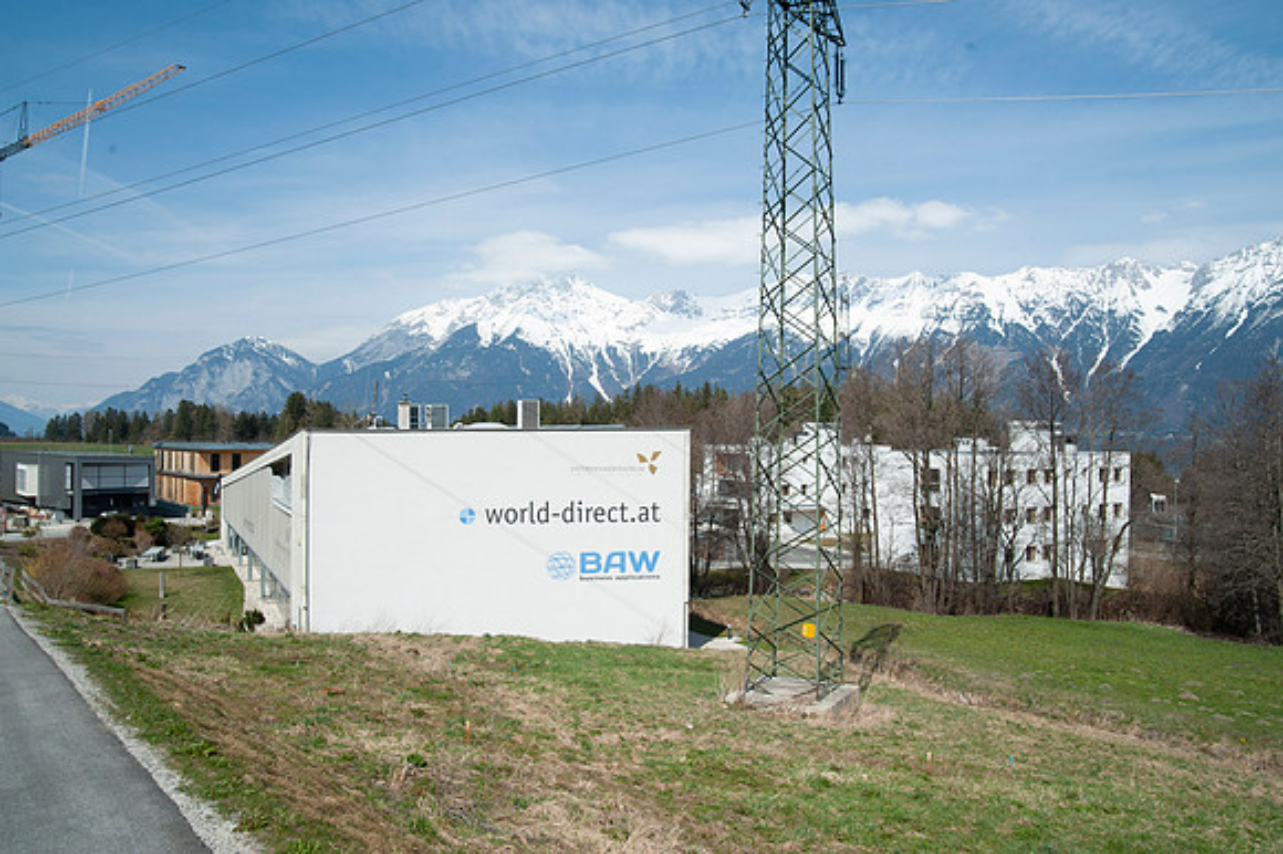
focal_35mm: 28
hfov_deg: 65.5
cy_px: 427
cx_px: 642
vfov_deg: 46.4
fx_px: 997
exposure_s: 1/500
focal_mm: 28
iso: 200
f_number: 11
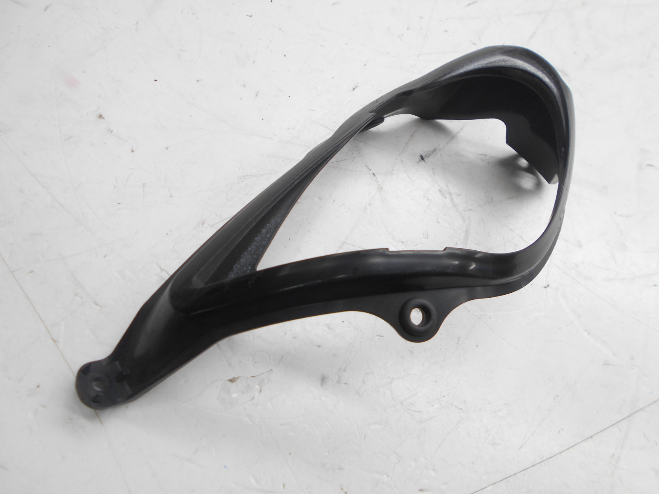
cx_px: 330
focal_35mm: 26
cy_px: 247
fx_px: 495
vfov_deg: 53.1
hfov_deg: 67.3
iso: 80
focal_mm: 4.6
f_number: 3.2
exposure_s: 1/40
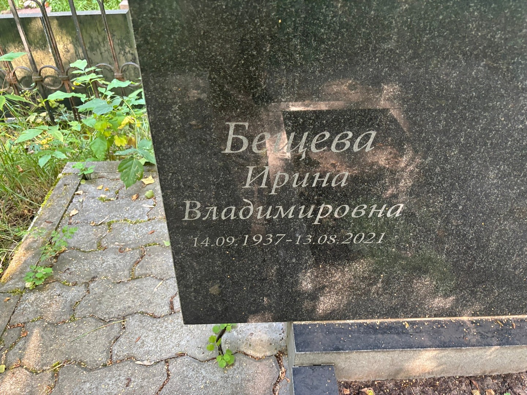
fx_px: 396
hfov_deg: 67.3
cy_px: 198
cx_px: 264
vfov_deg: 53.1
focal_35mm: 26
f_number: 1.6
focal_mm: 5.96
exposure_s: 1/60
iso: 200
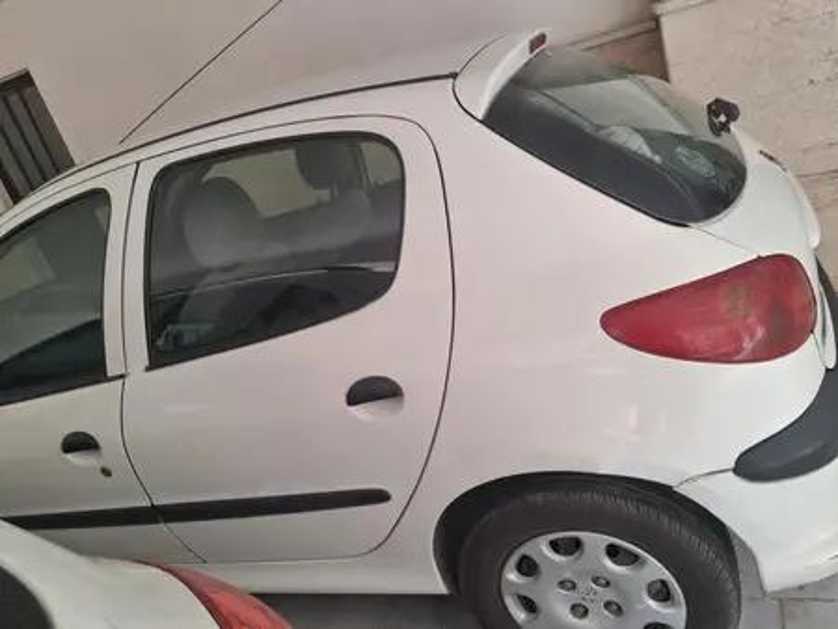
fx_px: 654
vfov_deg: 51.4
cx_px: 419
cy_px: 314
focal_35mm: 27
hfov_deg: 65.3
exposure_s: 1/120
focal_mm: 4
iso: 80
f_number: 1.8
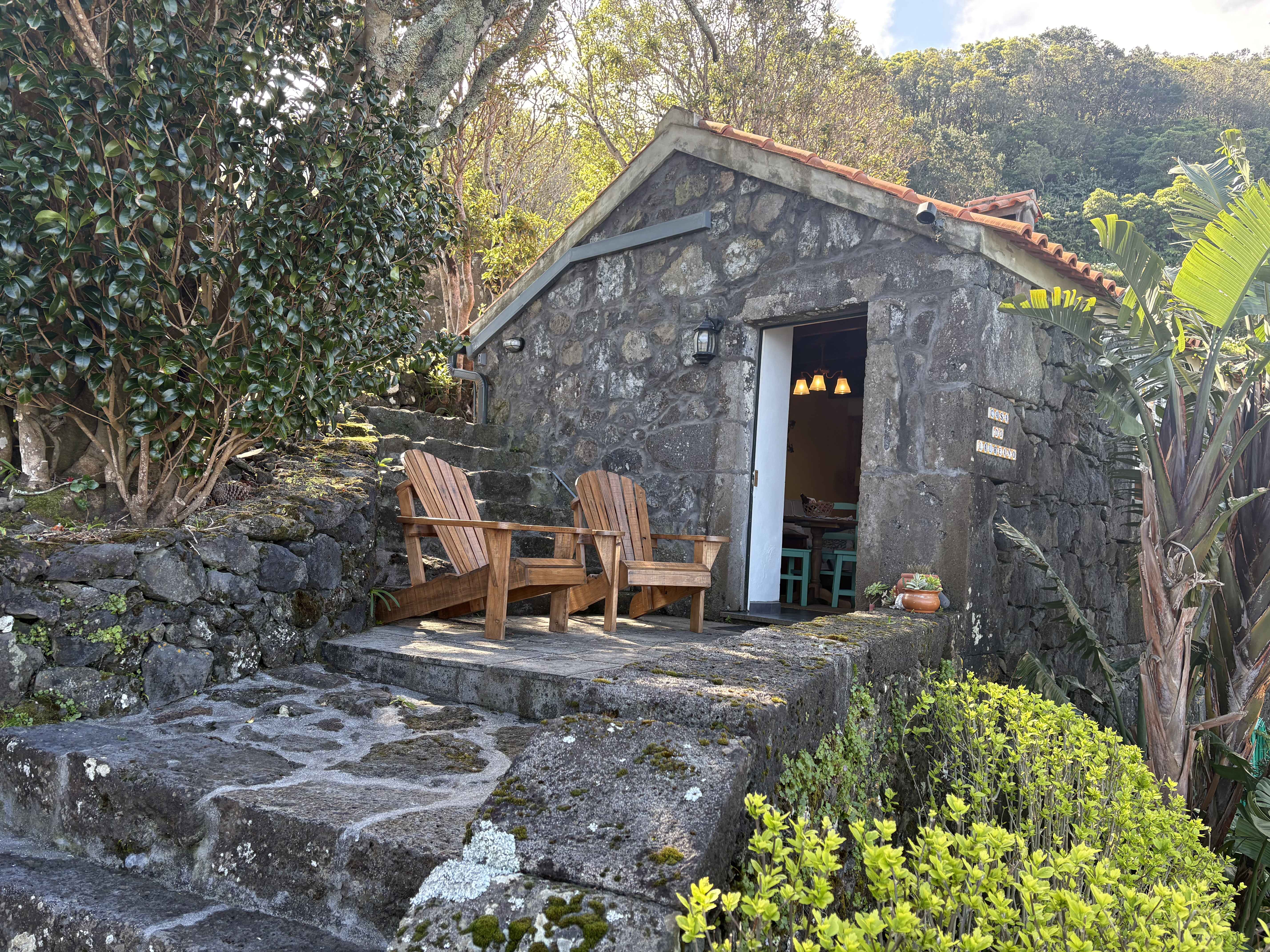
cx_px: 635
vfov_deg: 53.1
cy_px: 476
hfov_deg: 67.3
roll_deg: -3.0
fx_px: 954
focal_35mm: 26
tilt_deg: +3.0
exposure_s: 1/336
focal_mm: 5.96
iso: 64
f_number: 1.6
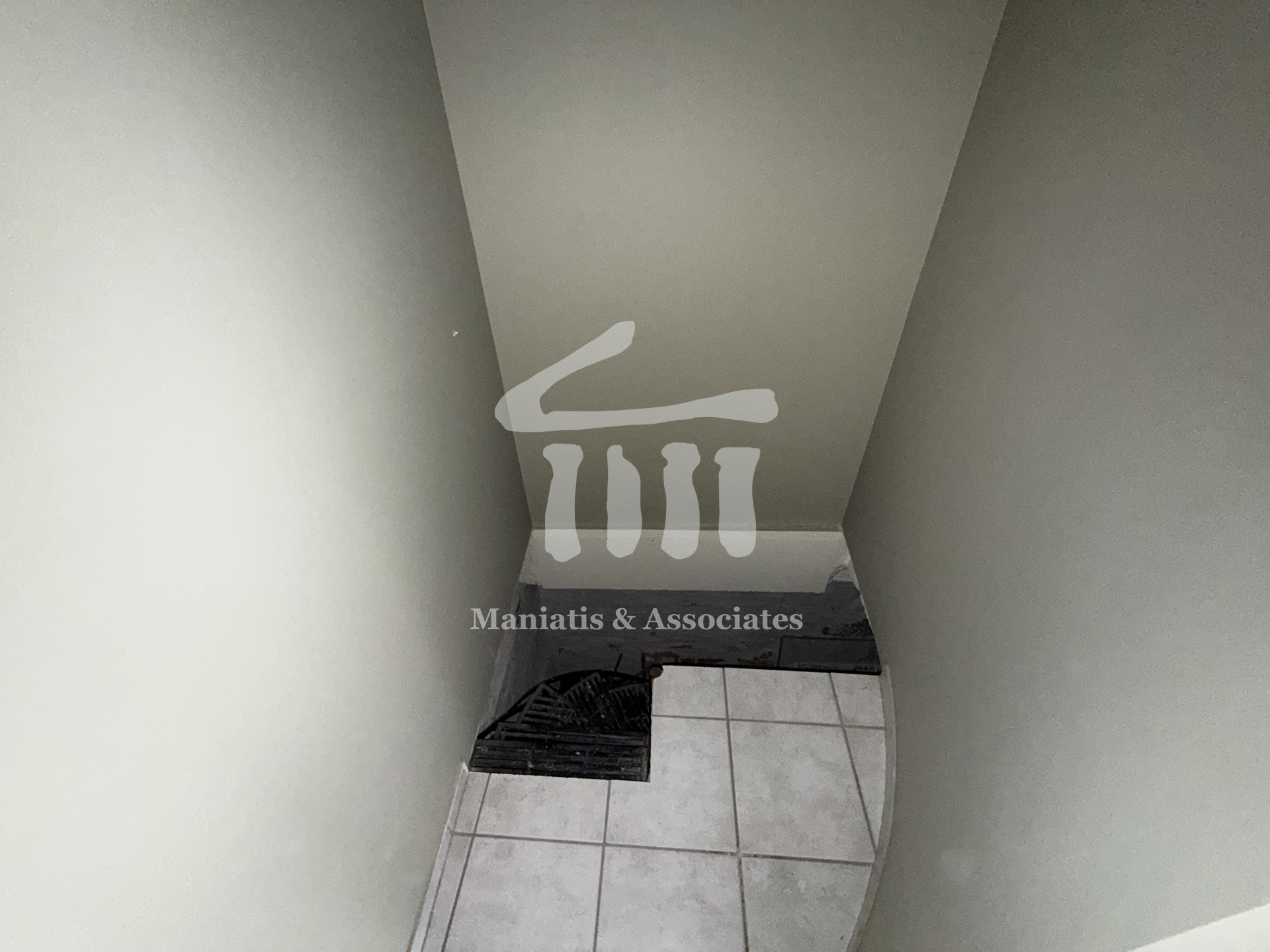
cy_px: 476
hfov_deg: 102.1
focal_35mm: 14
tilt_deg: -37.7
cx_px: 635
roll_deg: +1.6
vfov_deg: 85.7
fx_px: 514
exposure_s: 1/41
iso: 320
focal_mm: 2.22
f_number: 2.2
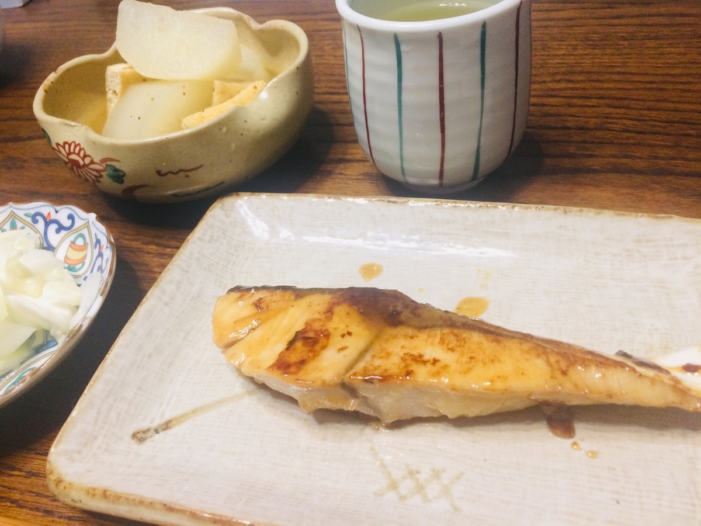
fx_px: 587
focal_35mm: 29
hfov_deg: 61.7
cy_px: 263
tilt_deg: -43.1
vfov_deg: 48.2
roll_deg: +9.4
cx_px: 350
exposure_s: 1/30
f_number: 2.2
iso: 125
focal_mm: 4.15
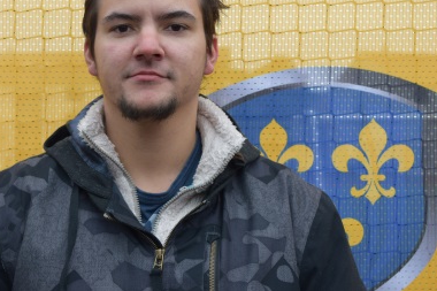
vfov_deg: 18.1
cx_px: 179
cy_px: 102
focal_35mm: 75
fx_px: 910
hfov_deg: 27.0
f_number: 5.6
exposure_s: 1/160
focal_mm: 38
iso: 200
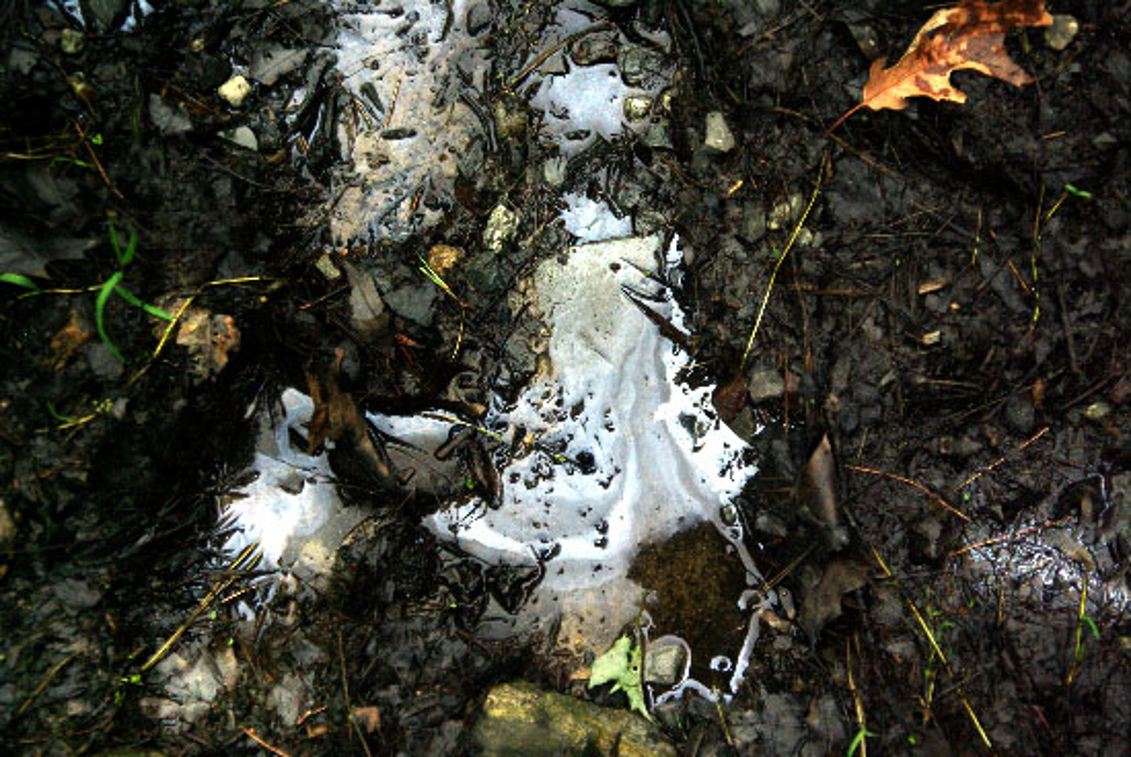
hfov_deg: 29.8
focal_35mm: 68
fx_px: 2123
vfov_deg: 20.2
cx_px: 566
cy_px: 378
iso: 800
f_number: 4
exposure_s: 1/30
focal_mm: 45
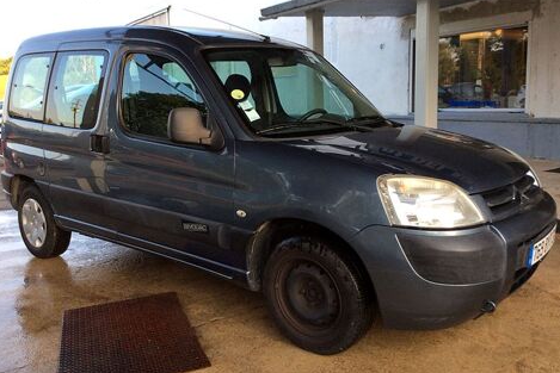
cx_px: 282
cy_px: 169
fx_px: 529
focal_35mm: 34
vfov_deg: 38.9
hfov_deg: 55.8
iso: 32
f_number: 2.4
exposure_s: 1/100
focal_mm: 3.3
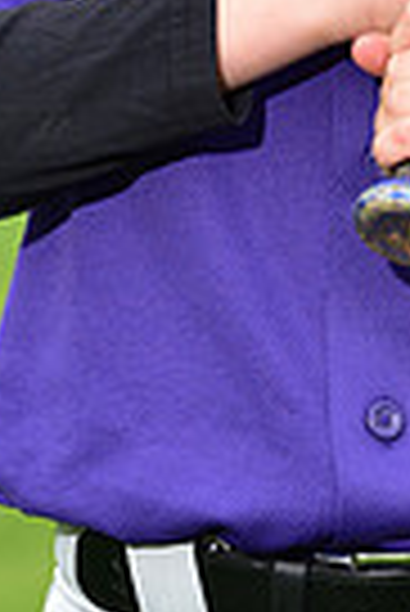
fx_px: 11654
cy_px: -333
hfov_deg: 2.0
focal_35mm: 684
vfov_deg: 3.0
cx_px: 583
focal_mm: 160
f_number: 5.6
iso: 400
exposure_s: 1/250
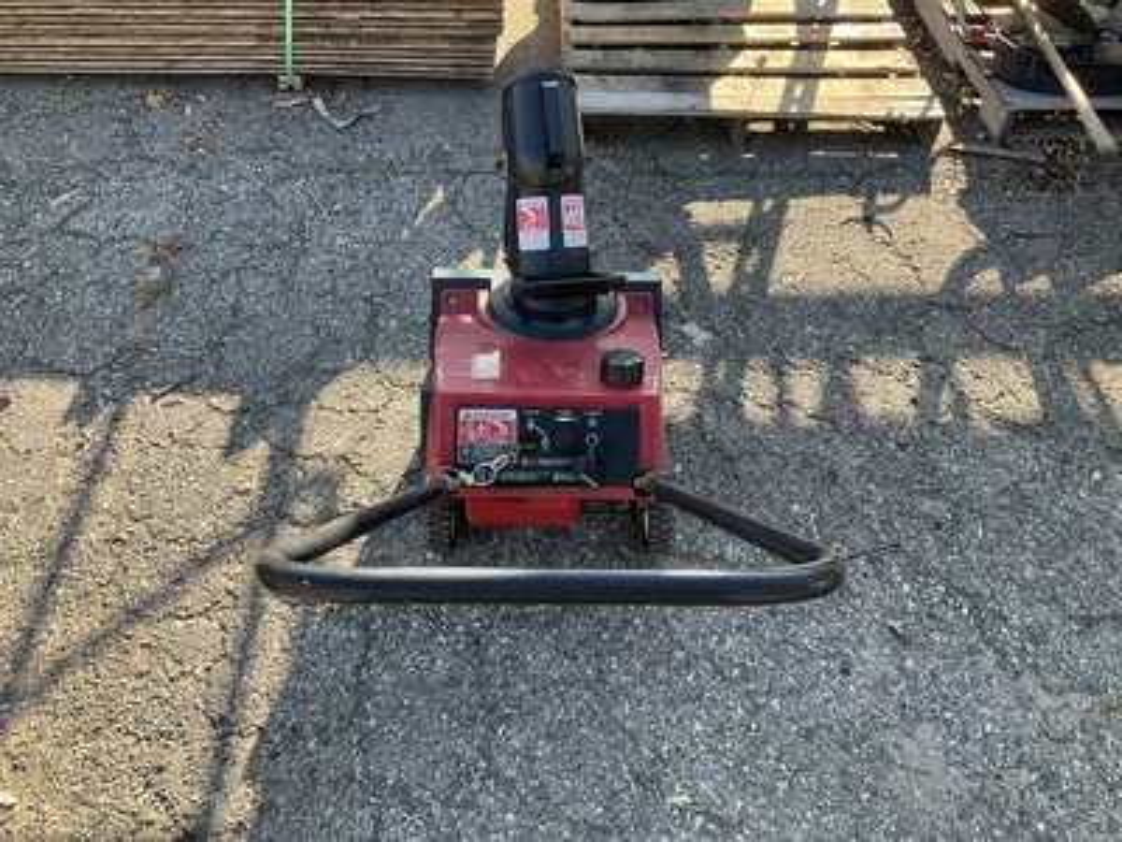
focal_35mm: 29
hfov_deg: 61.7
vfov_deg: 48.2
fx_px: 940
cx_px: 561
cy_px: 421
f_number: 1.8
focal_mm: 3
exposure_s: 1/235
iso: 25
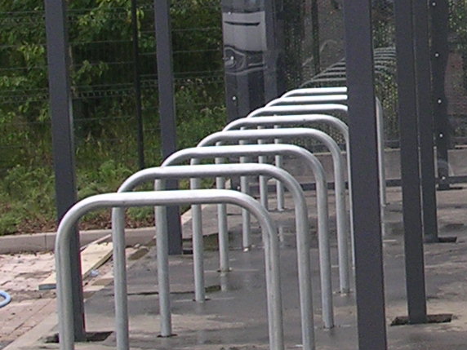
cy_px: 45
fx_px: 2078
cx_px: 588
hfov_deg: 12.5
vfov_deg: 9.6
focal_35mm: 154
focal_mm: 6.6
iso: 50
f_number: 3
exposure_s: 1/304
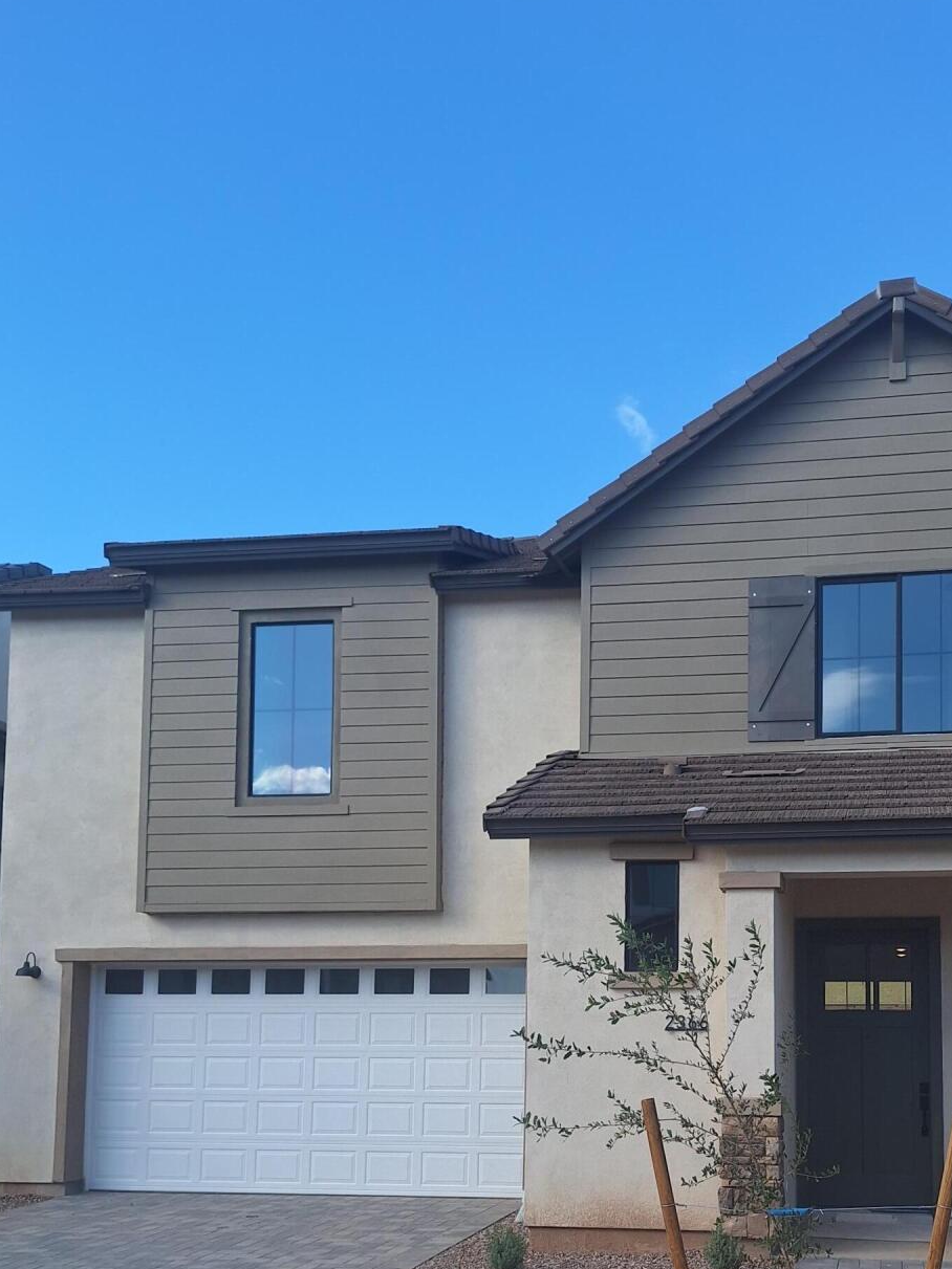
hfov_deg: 37.2
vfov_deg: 47.2
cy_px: 949
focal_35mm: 38
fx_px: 1394
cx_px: 647
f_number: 1.8
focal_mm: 5.54
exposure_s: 1/1264
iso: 40
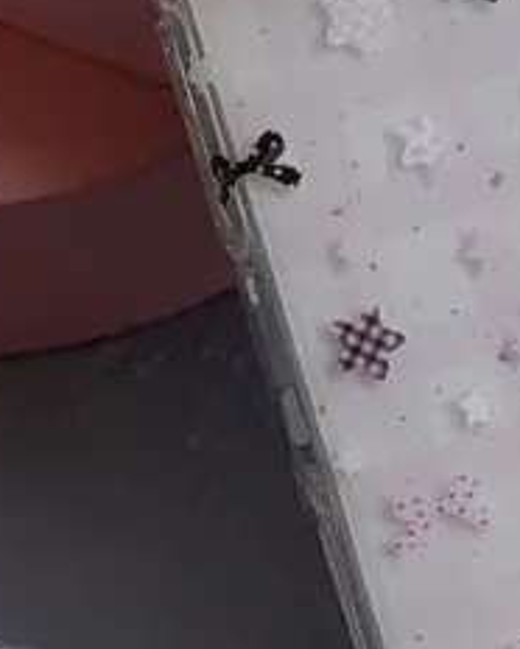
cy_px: 965
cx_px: 405
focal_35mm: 258
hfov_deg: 6.0
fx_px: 4957
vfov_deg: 7.4
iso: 80
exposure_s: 1/928
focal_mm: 6.76
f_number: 1.78
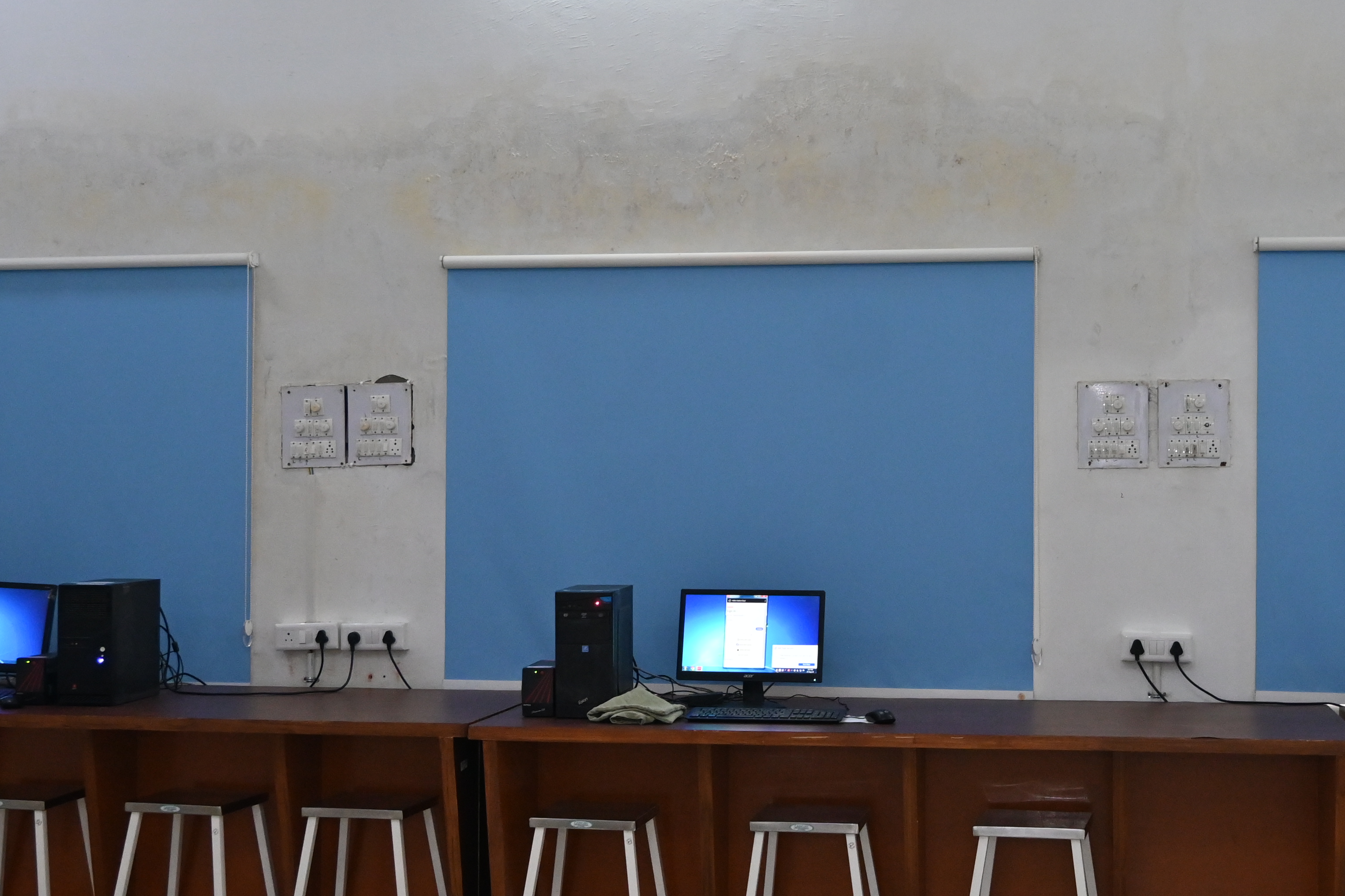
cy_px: 444
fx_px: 2106
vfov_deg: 24.0
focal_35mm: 56
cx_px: 809
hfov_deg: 35.3
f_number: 3.5
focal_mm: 20.5
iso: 1100
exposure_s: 1/125
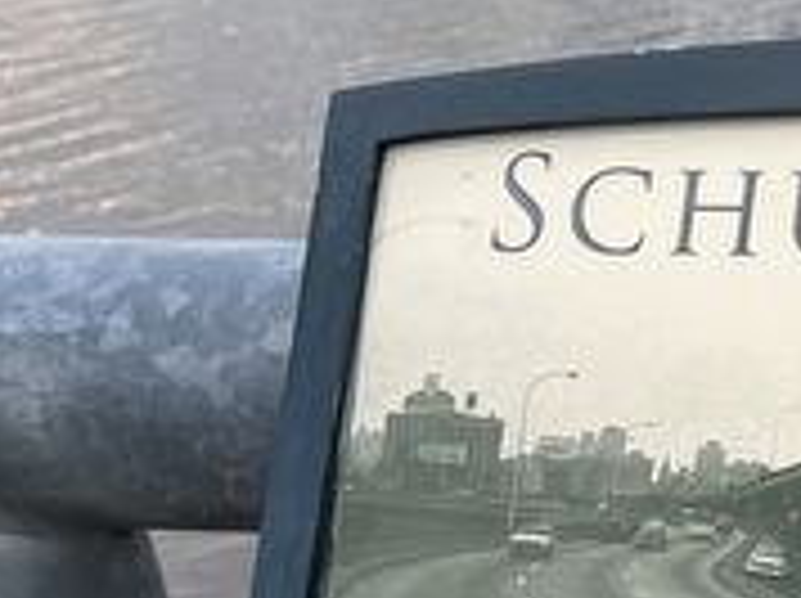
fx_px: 2704
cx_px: 1642
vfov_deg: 12.3
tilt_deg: -26.4
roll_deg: +2.2
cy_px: 724
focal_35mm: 117
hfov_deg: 14.0
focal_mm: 5.1
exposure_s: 1/294
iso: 50
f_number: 1.6
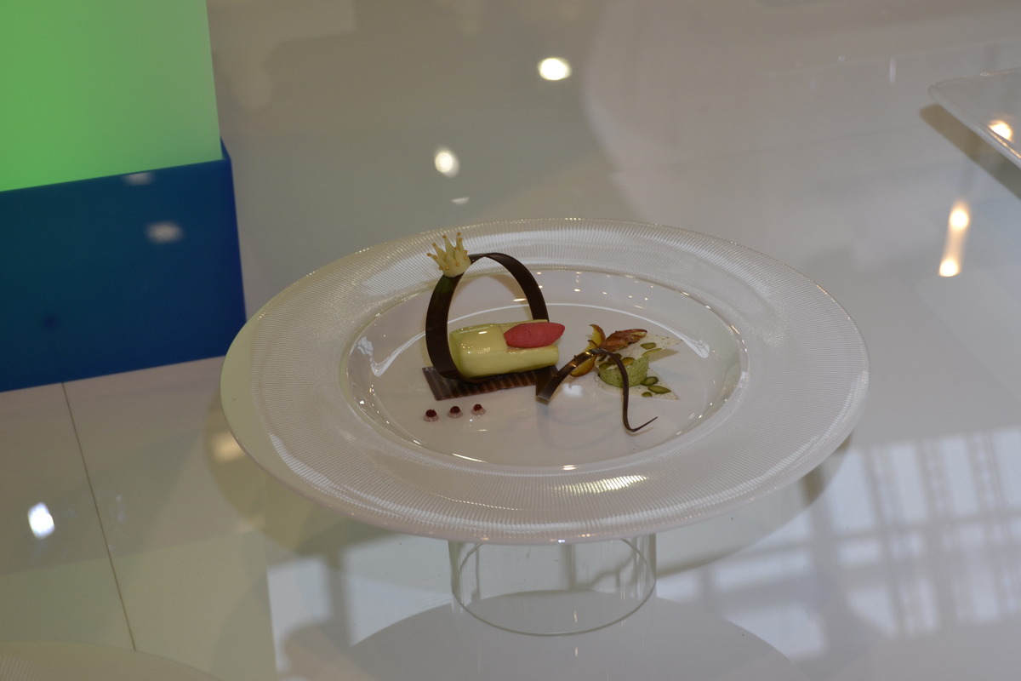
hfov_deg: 24.6
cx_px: 510
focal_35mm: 82
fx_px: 2340
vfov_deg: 16.6
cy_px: 340
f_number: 5.6
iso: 320
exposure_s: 1/125
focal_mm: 55
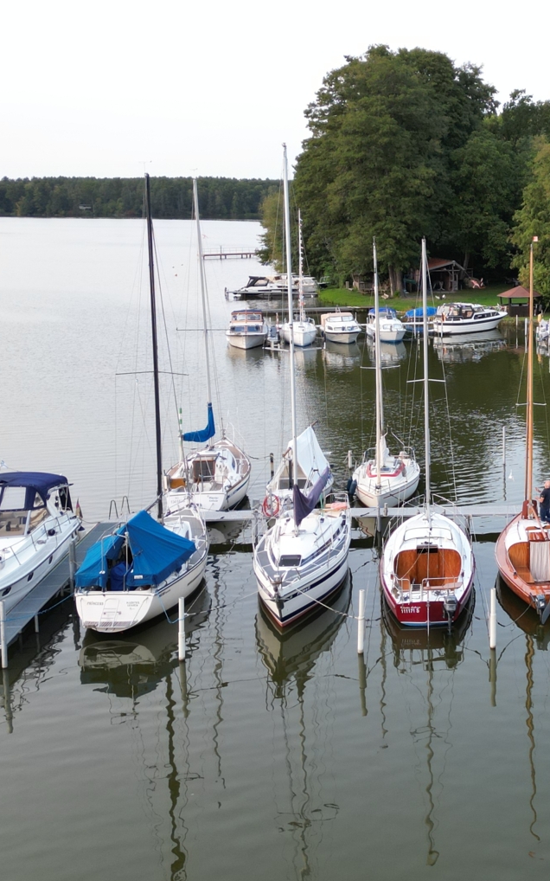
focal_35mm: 48
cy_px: 370
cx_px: 555
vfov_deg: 41.7
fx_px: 1152
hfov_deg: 25.5
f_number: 1.7
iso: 100
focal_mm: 6.72
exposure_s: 1/160
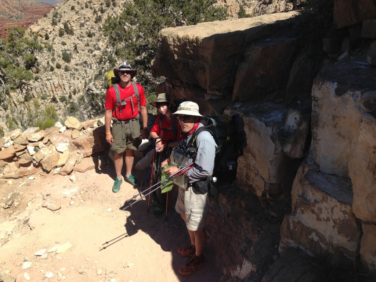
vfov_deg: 42.9
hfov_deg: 55.4
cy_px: 141
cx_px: 188
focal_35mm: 33
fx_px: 358
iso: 50
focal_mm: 4.12
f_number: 2.4
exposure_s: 1/1869
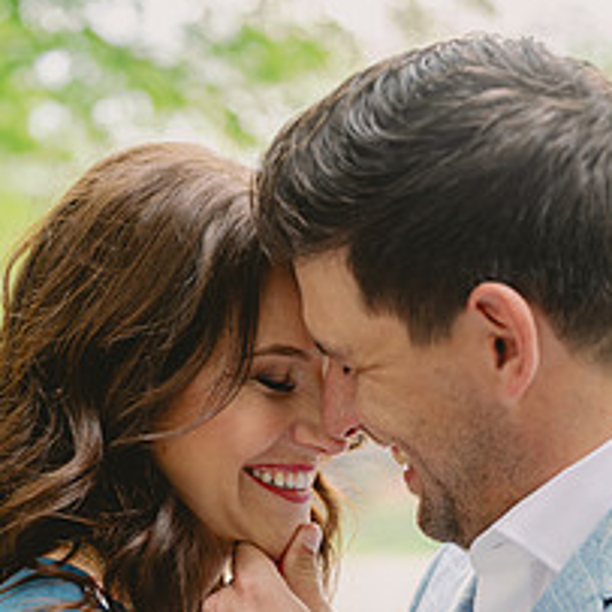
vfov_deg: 17.9
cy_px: 657
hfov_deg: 18.5
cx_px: 378
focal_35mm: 94
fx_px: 1880
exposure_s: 1/250
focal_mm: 50
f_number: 2.8
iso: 200
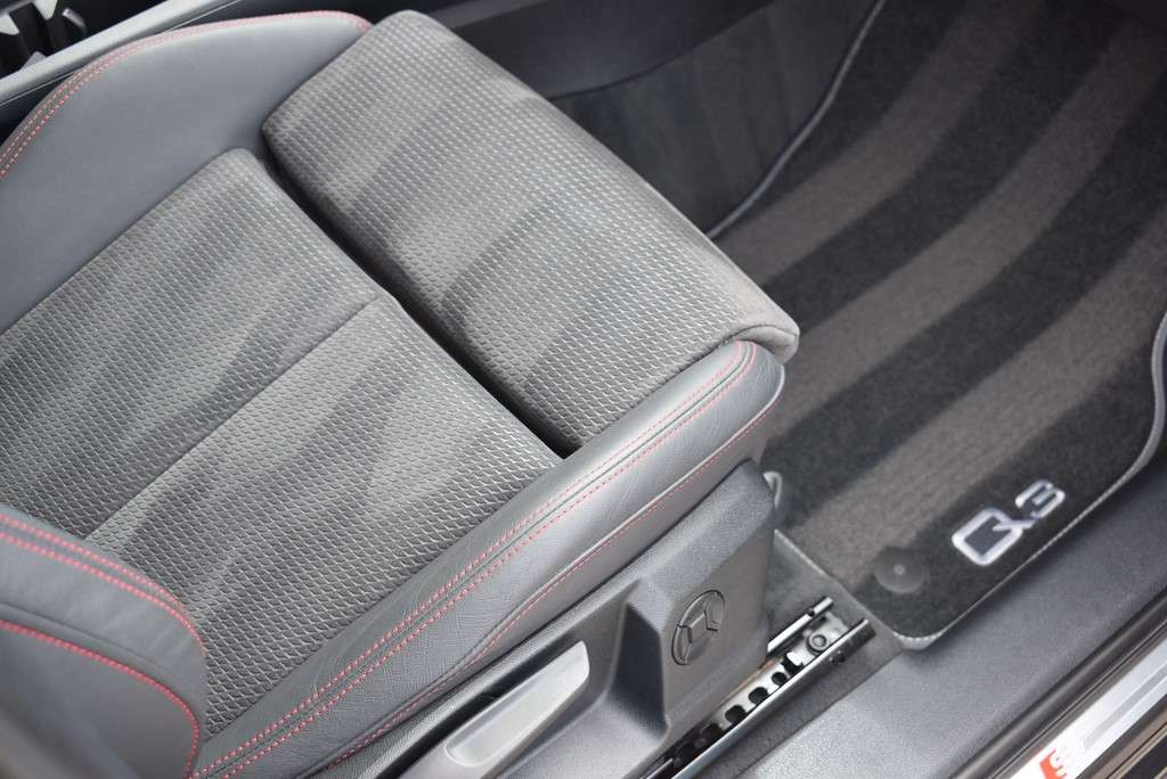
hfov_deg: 41.1
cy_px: 390
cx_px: 584
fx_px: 1557
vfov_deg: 28.1
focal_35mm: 48
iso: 400
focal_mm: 32
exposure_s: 1/125
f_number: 5.6
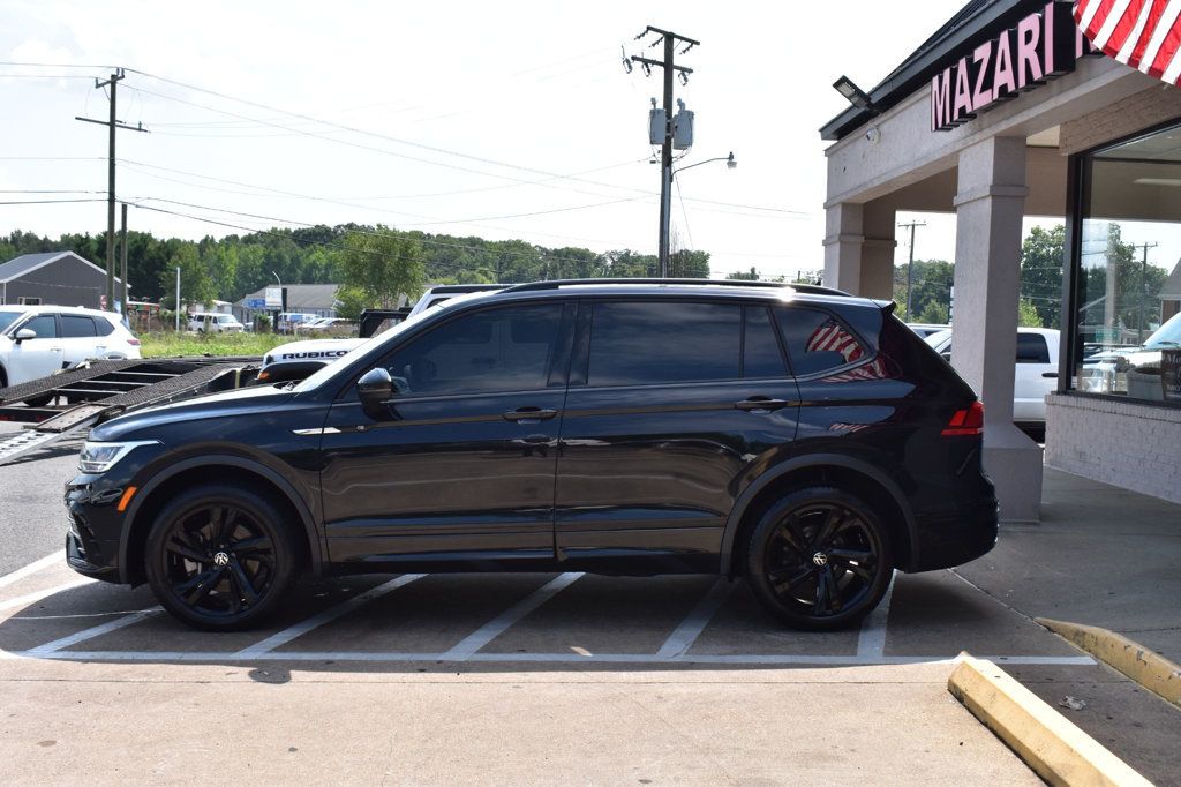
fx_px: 1279
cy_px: 394
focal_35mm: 39
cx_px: 590
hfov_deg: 49.6
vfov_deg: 34.2
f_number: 11
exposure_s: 1/500
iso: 400
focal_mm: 26
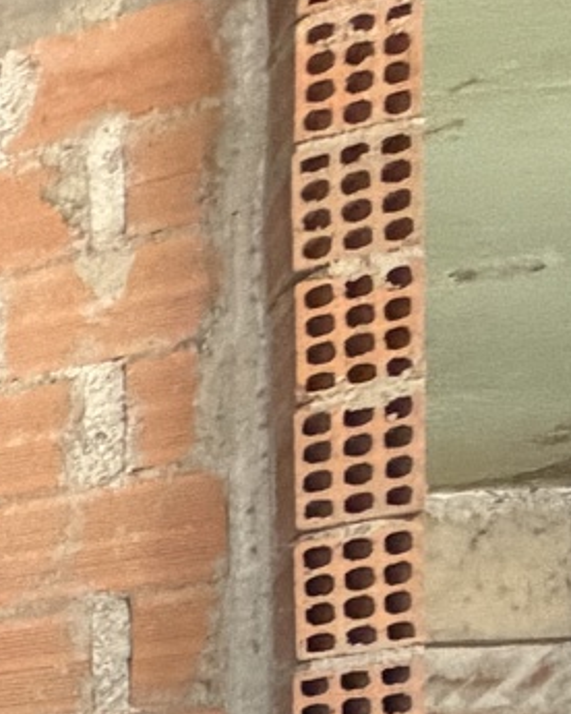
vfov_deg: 20.1
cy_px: 1180
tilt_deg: +1.2
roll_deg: -0.2
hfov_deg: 10.4
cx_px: -1289
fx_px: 1605
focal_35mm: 76
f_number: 2.2
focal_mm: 2.22
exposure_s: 1/90
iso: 320
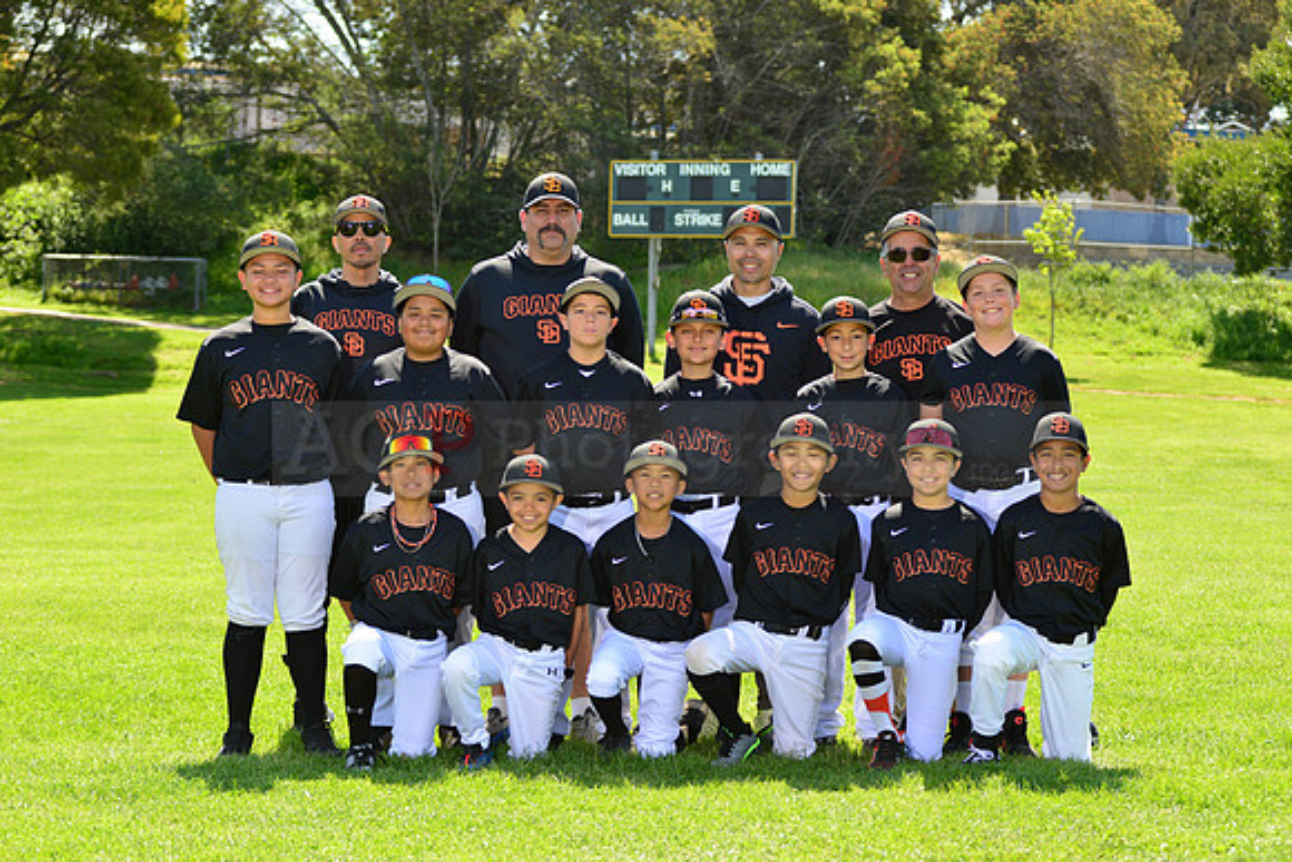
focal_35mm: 86
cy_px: 431
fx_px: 3087
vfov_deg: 15.9
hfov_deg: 23.6
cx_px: 646
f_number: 8
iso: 200
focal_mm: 86
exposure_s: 1/250
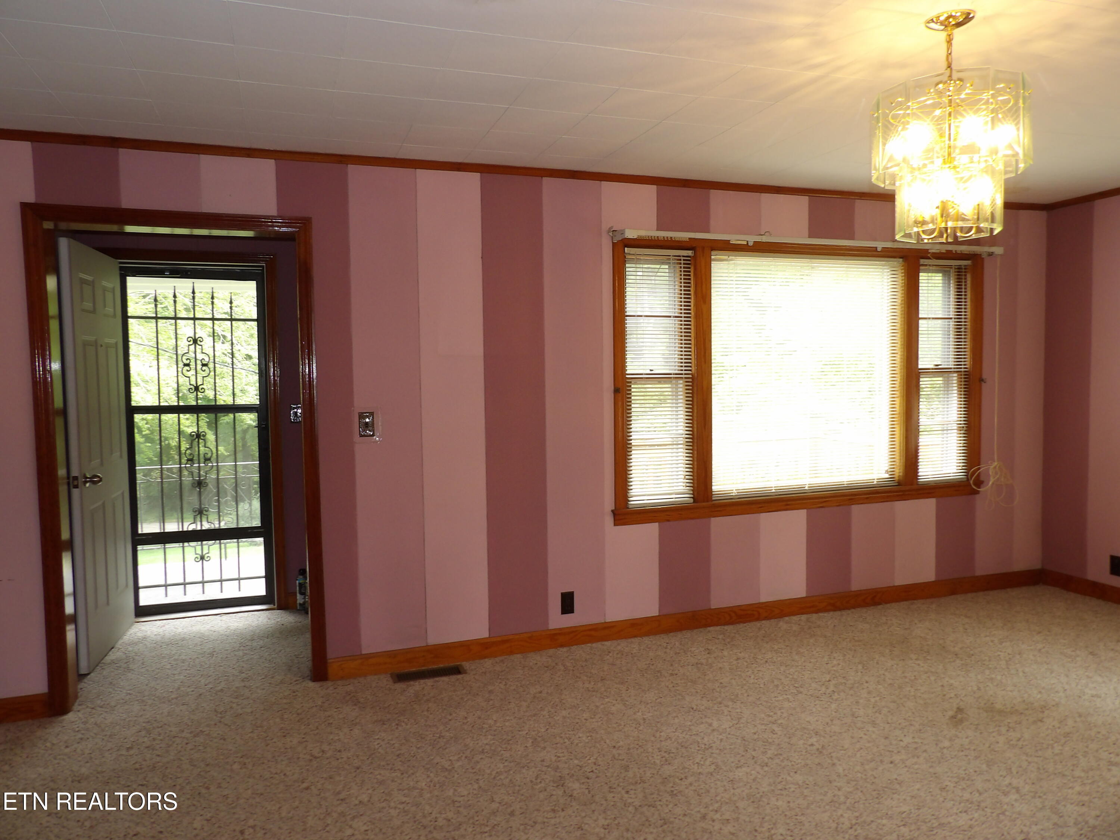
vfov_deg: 56.8
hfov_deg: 71.6
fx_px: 777
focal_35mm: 24
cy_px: 420
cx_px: 560
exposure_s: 1/33
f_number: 3.2
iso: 127
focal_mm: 4.3
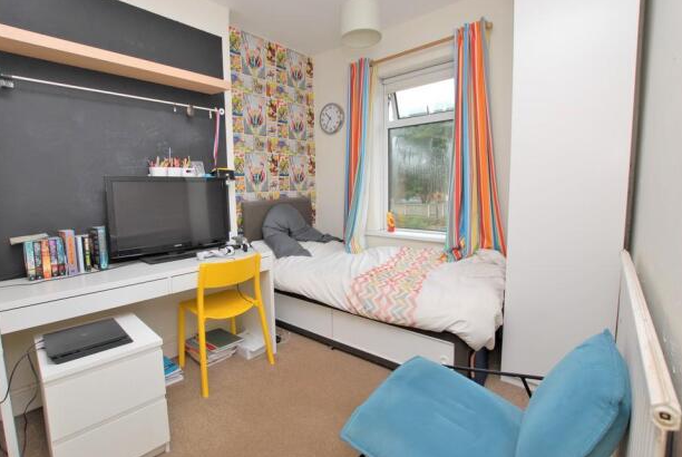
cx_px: 323
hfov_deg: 96.6
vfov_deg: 73.9
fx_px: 304
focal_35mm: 16
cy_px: 221
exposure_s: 1/60
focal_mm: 10
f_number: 5
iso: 250
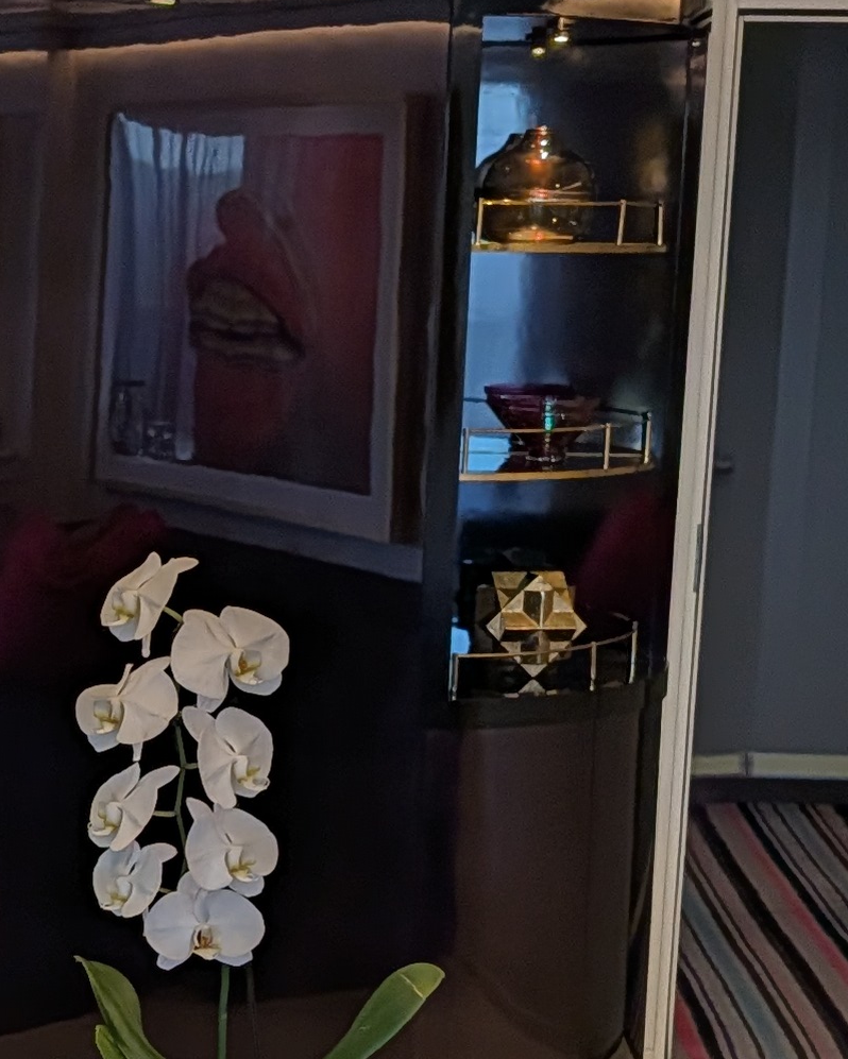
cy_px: 847
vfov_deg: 19.7
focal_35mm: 96
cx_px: -104
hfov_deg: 15.6
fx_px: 3011
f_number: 1.68
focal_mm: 6.9
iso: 214
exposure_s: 1/773
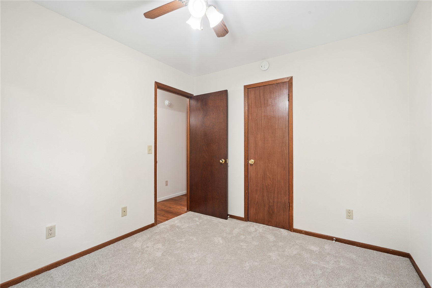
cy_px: 144
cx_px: 216
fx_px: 192
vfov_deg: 73.7
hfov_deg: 96.7
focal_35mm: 16
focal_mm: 16
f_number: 10
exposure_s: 1/4
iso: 400
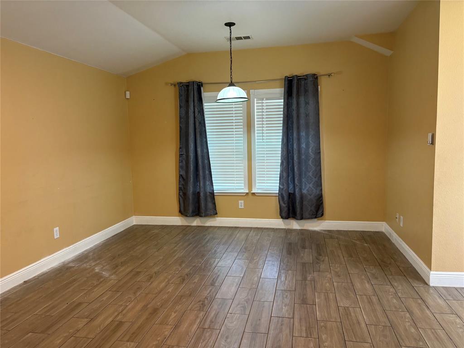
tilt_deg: -5.9
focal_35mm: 26
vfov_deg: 53.1
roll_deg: +1.9
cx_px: 232
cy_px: 174
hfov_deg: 67.3
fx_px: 349
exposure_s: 1/60
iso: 160
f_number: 1.6
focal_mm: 5.96
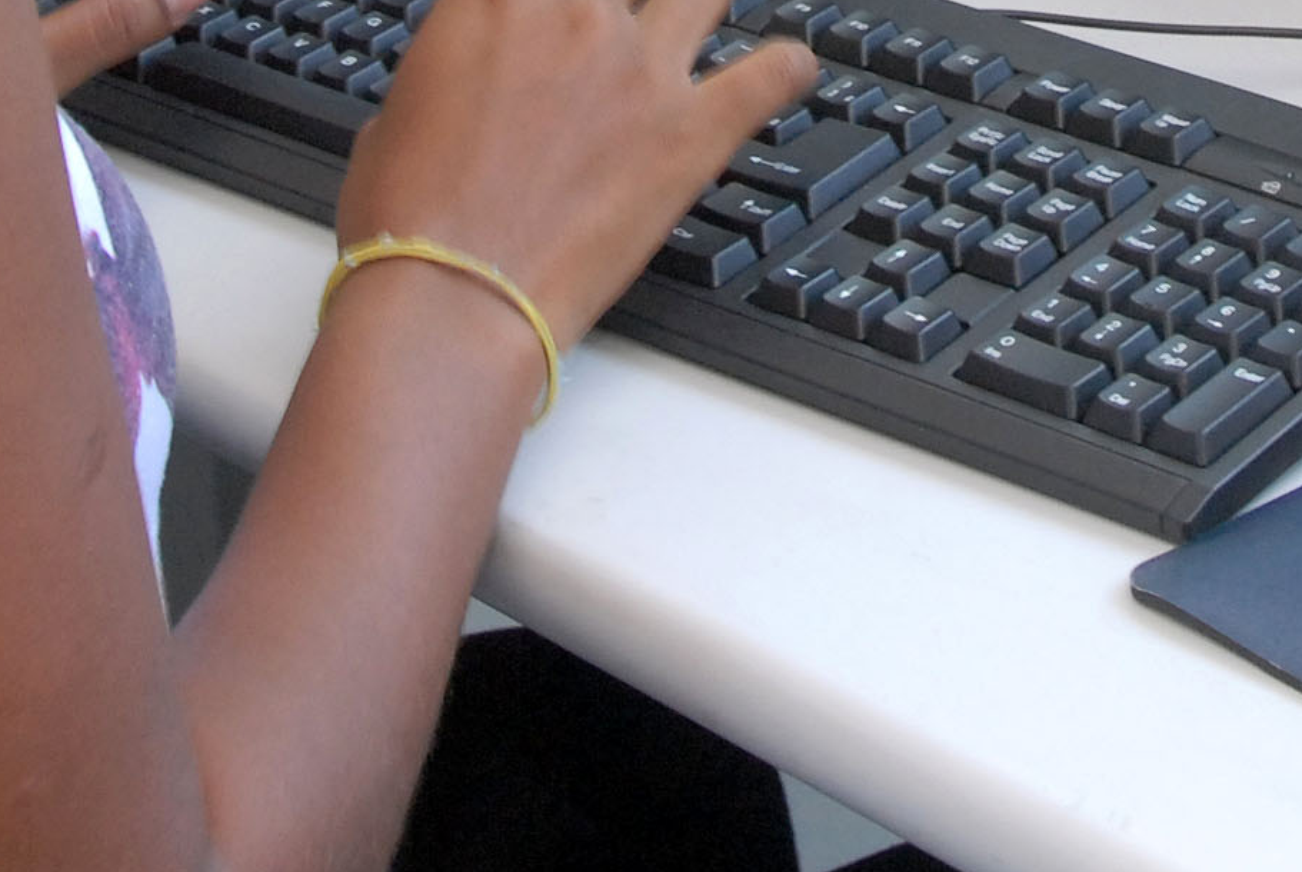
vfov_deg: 8.8
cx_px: 953
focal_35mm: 153
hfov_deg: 13.4
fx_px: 5541
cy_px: -485
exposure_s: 1/60
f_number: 6.3
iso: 500
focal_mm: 24
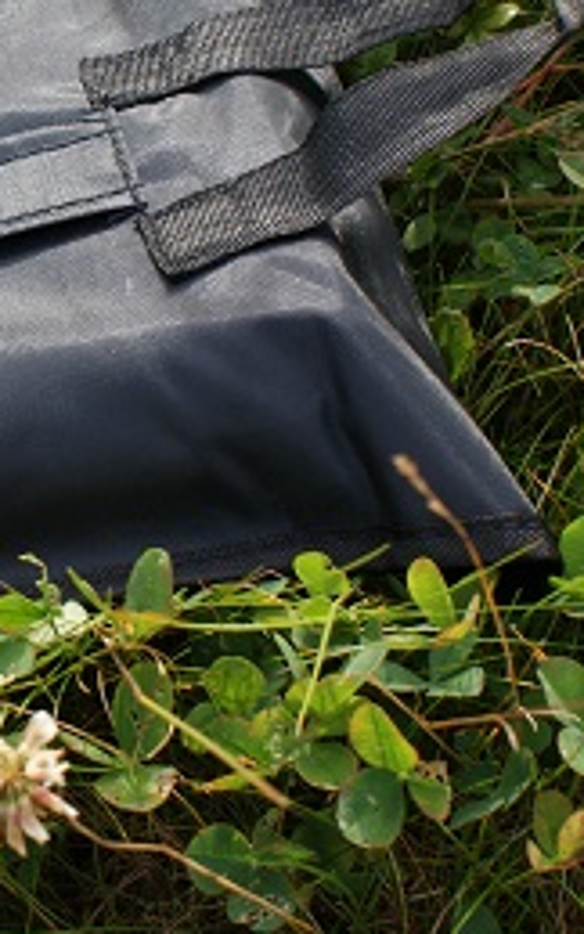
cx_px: -126
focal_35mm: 98
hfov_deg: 13.0
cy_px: 234
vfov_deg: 21.0
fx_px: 2494
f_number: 8
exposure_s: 1/60
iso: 100
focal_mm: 26
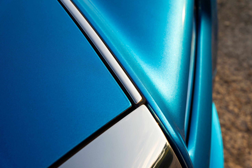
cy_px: 84
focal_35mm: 50
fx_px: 350
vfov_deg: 27.0
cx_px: 126
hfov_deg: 39.6
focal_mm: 50
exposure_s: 1/320
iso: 400
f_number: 6.3
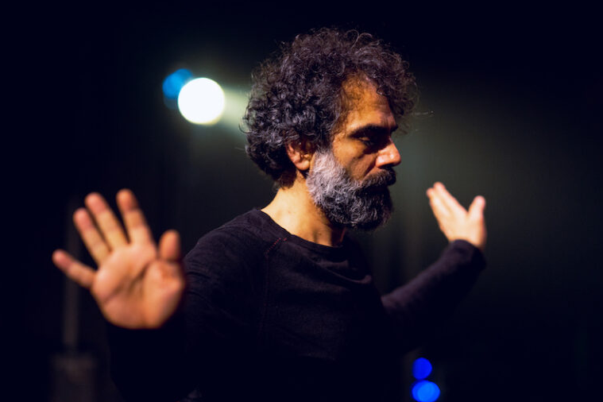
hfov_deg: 23.6
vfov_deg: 15.9
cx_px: 301
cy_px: 199
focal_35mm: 86
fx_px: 1440
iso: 1250
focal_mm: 85
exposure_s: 1/250
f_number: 1.8
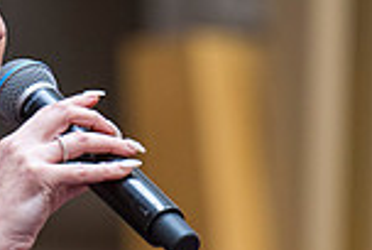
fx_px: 8852
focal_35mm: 855
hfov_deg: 2.4
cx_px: 64
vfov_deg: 1.6
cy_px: 204
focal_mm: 200
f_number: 2.8
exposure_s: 1/180
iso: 800
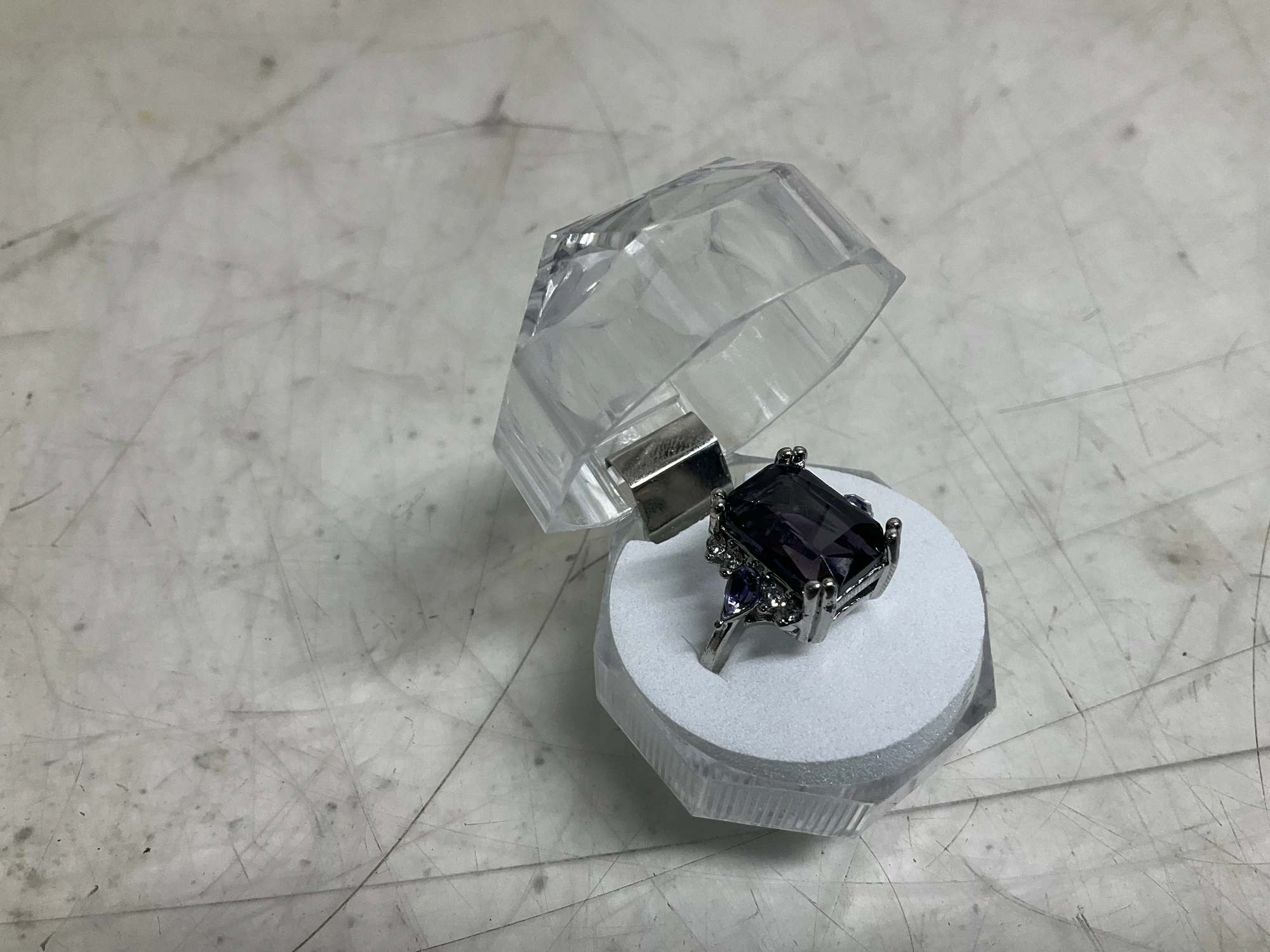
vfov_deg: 48.2
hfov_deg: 61.7
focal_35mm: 29
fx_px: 1064
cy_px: 476
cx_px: 635
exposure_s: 1/120
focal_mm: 3
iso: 40
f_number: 1.8
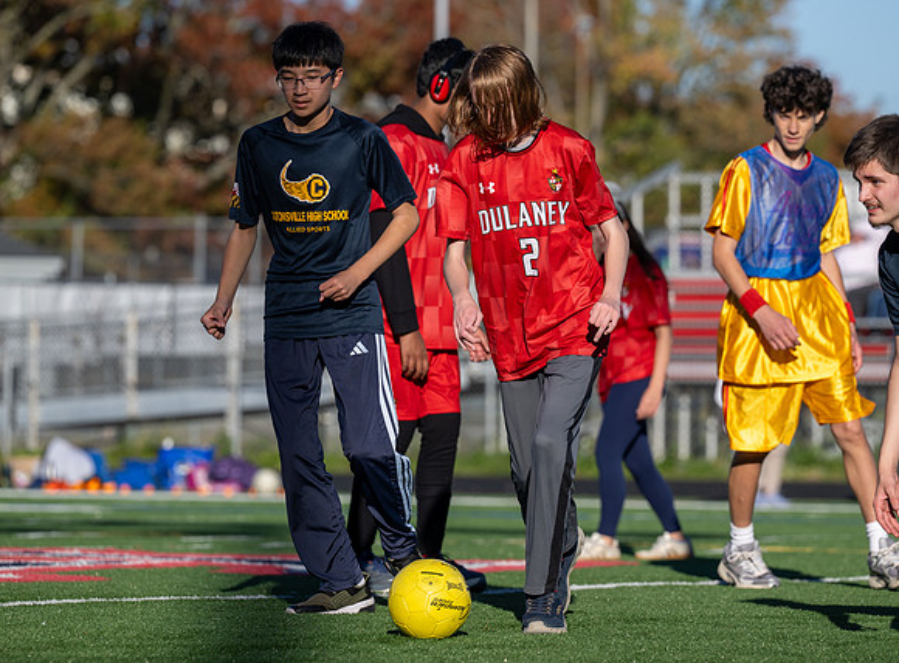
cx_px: 478
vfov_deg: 6.2
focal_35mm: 236
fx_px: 6087
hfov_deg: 8.4
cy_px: 334
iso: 80
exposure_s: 1/1600
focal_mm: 175
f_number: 4
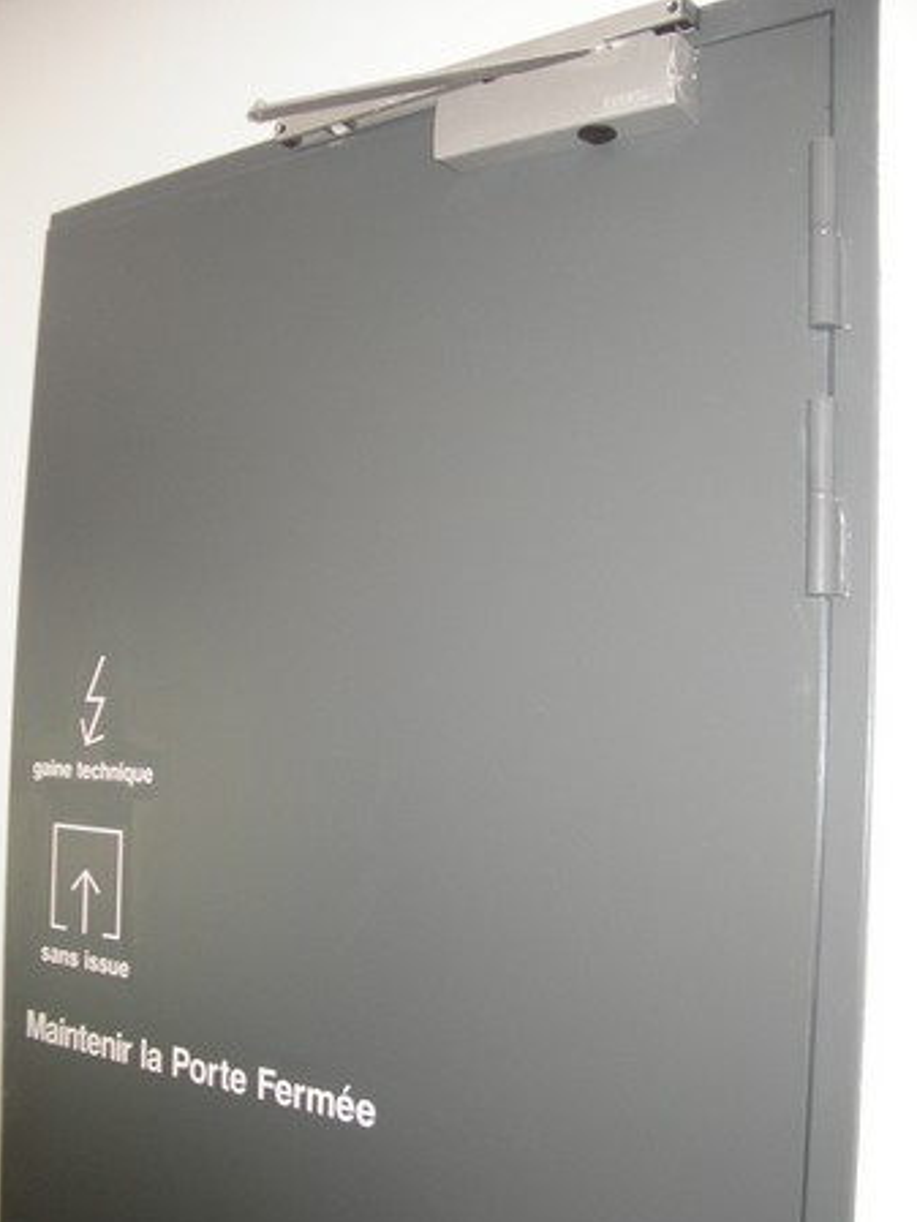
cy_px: 678
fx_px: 1377
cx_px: 429
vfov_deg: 47.8
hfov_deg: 36.8
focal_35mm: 39
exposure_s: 1/40
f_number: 2.6
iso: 160
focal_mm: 5.8
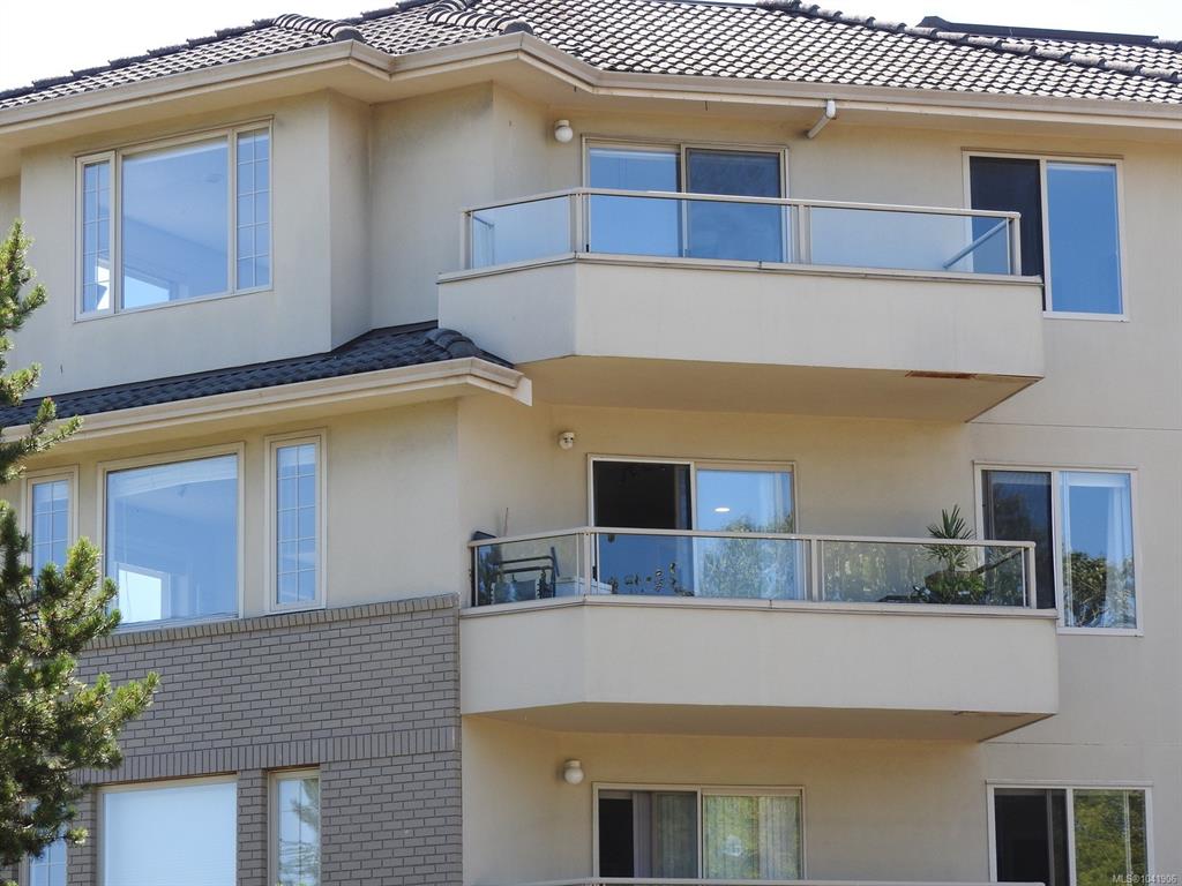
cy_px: 443
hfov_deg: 17.1
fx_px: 3927
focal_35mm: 115
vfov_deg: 12.9
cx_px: 591
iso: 100
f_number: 5
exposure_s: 1/160
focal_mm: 20.6
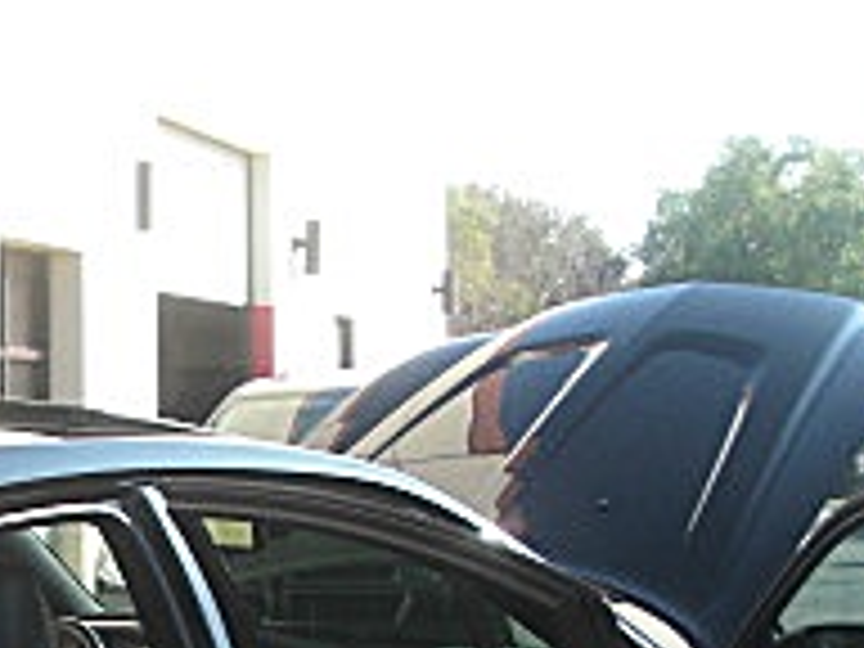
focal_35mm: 120
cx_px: -76
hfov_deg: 16.0
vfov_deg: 12.0
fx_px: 2995
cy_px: 855
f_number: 2.8
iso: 50
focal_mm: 6.3
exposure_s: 1/250
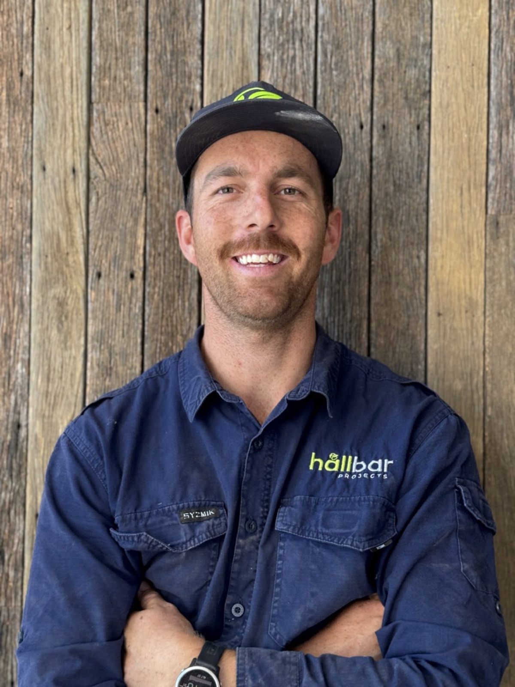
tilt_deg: +1.8
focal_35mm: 48
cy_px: 344
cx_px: 258
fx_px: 952
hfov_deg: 30.3
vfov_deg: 39.7
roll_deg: -1.4
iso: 100
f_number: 1.78
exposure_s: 1/101
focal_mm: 6.86
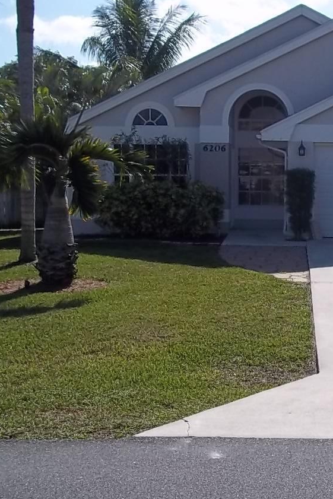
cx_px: 291
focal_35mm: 57
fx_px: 790
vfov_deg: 35.0
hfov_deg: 23.2
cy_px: 256
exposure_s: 1/250
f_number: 8
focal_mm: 6.5
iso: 80
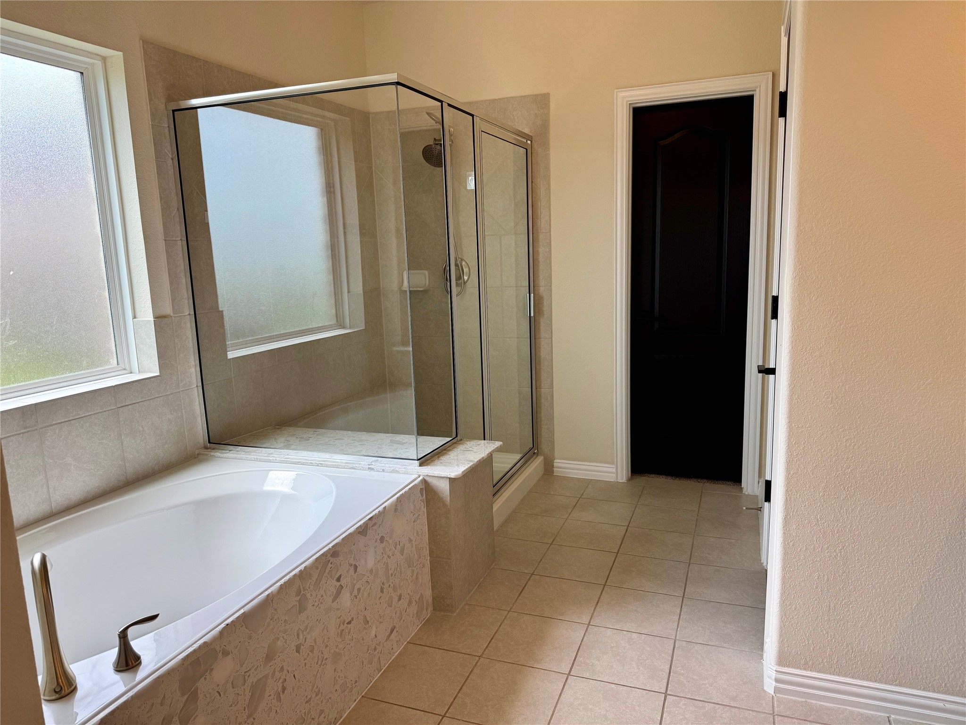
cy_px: 362
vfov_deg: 56.8
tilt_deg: -9.4
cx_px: 483
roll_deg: +2.2
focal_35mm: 24
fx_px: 670
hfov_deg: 71.6
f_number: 1.78
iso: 80
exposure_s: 1/285
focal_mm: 6.76
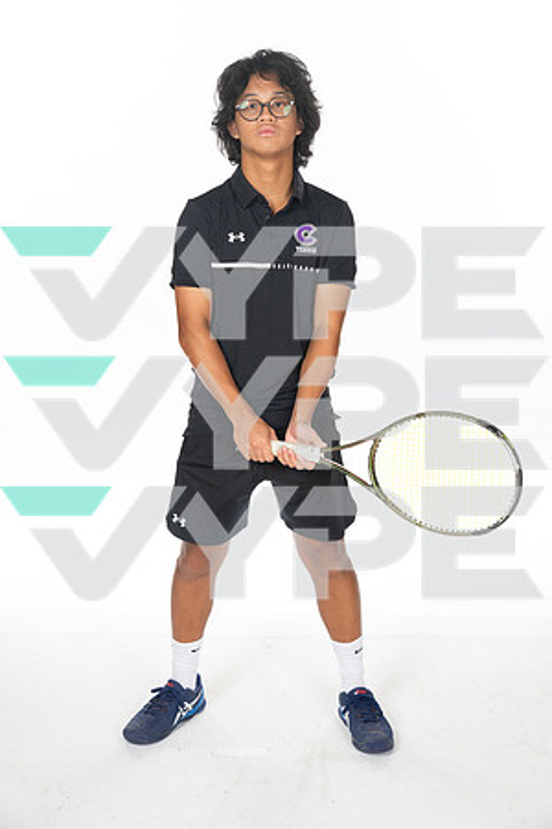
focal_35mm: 52
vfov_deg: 38.2
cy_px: 414
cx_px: 276
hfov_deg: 26.0
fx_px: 1196
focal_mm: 52
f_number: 7.1
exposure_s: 1/320
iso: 800
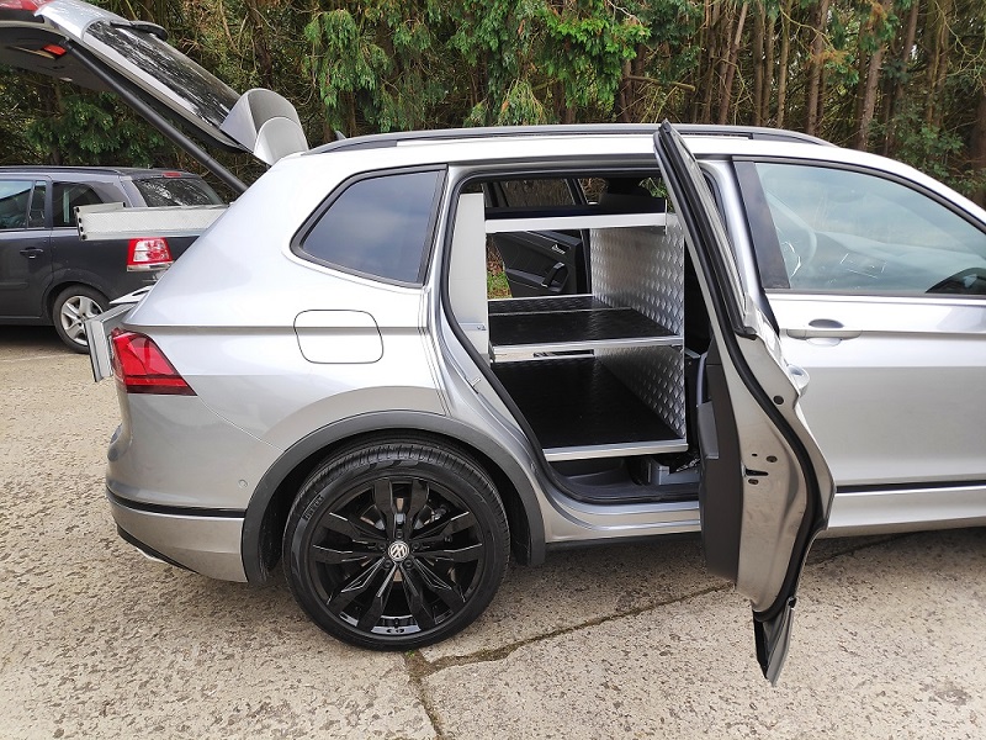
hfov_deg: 81.7
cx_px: 493
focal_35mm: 20
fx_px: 570
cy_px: 370
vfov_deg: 66.0
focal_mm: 3.94
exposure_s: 1/147
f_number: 1.9
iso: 100
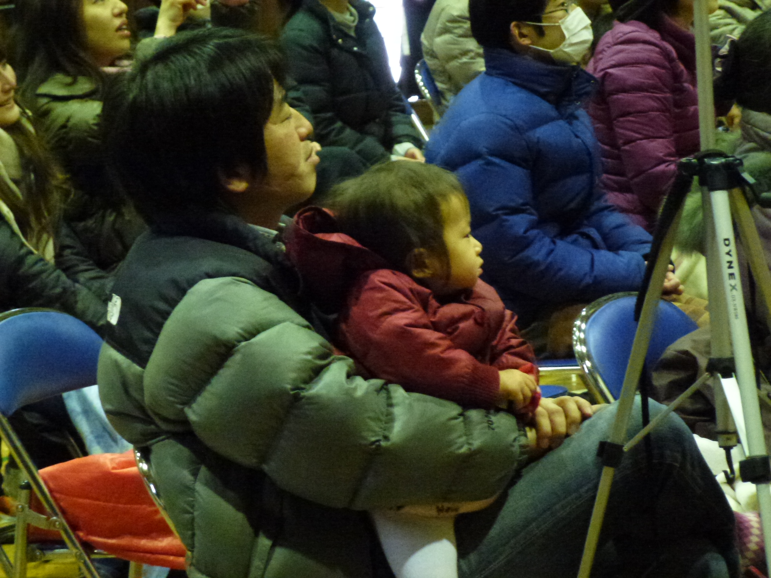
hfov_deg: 10.9
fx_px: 4054
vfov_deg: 8.2
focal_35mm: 182
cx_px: 386
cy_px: 289
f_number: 5.4
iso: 1600
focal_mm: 32.6
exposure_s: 1/15
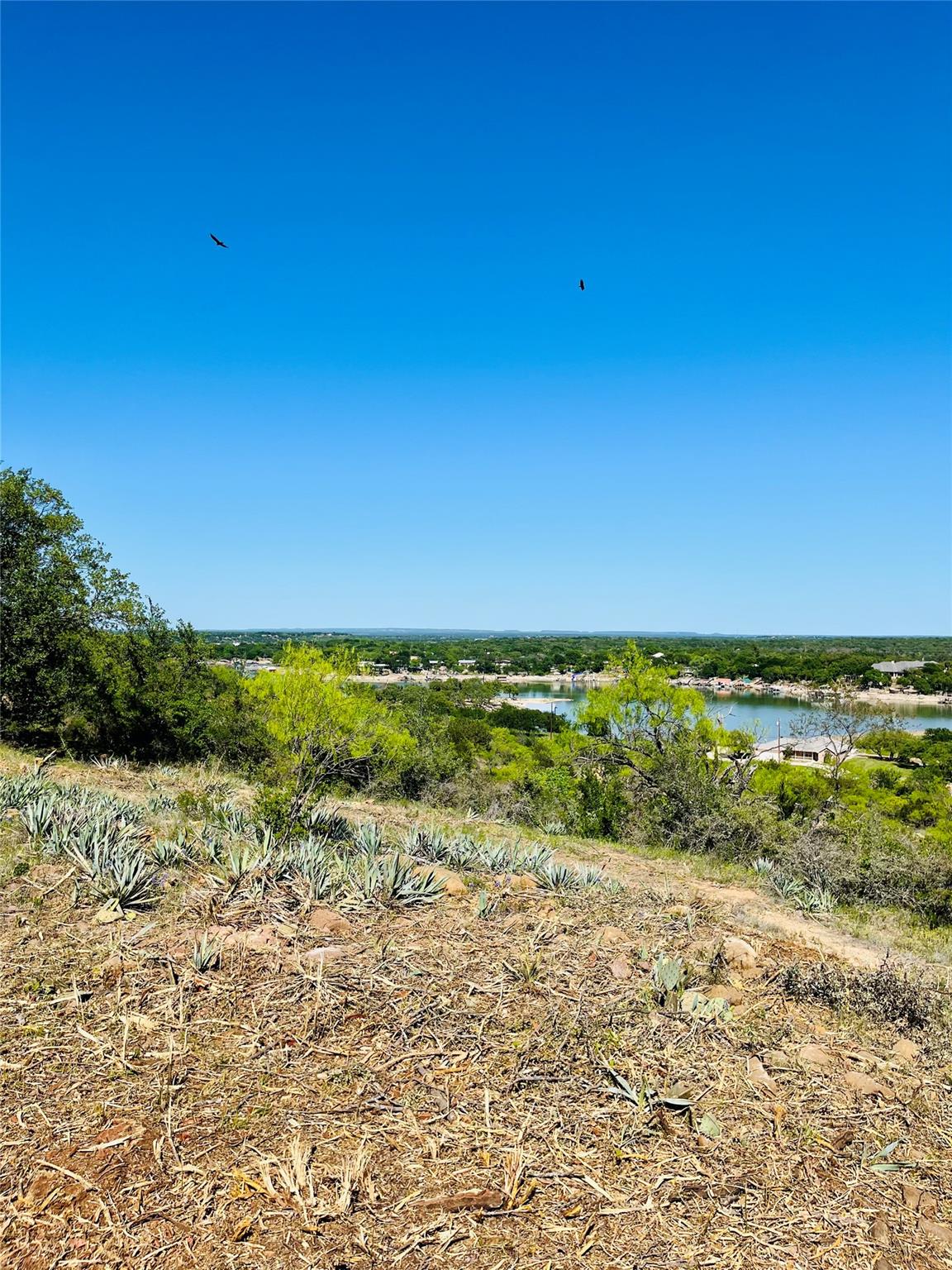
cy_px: 635
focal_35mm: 26
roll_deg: +0.8
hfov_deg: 53.1
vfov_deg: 67.3
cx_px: 476
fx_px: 953
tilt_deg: -0.1
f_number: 1.6
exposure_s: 1/4310
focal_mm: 5.1
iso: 50
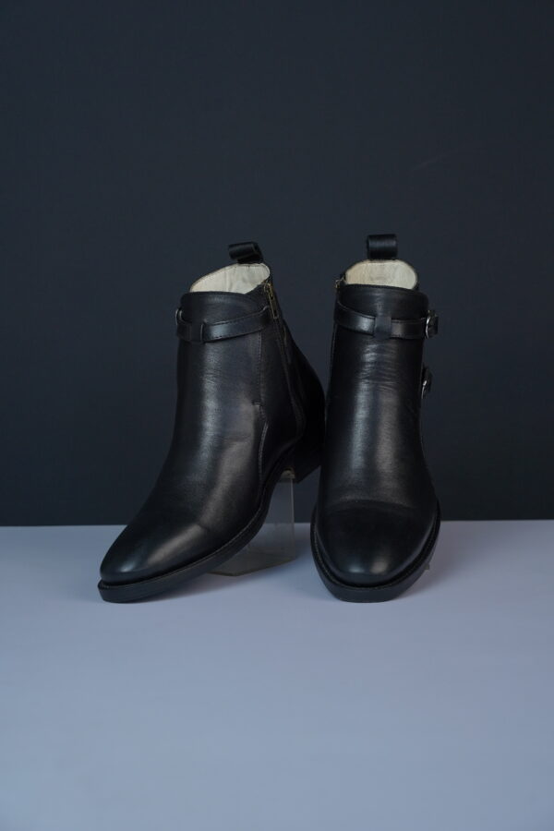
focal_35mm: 70
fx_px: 1616
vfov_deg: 28.8
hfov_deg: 19.5
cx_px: 277
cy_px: 416
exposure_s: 1/200
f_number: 6.3
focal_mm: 70
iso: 500
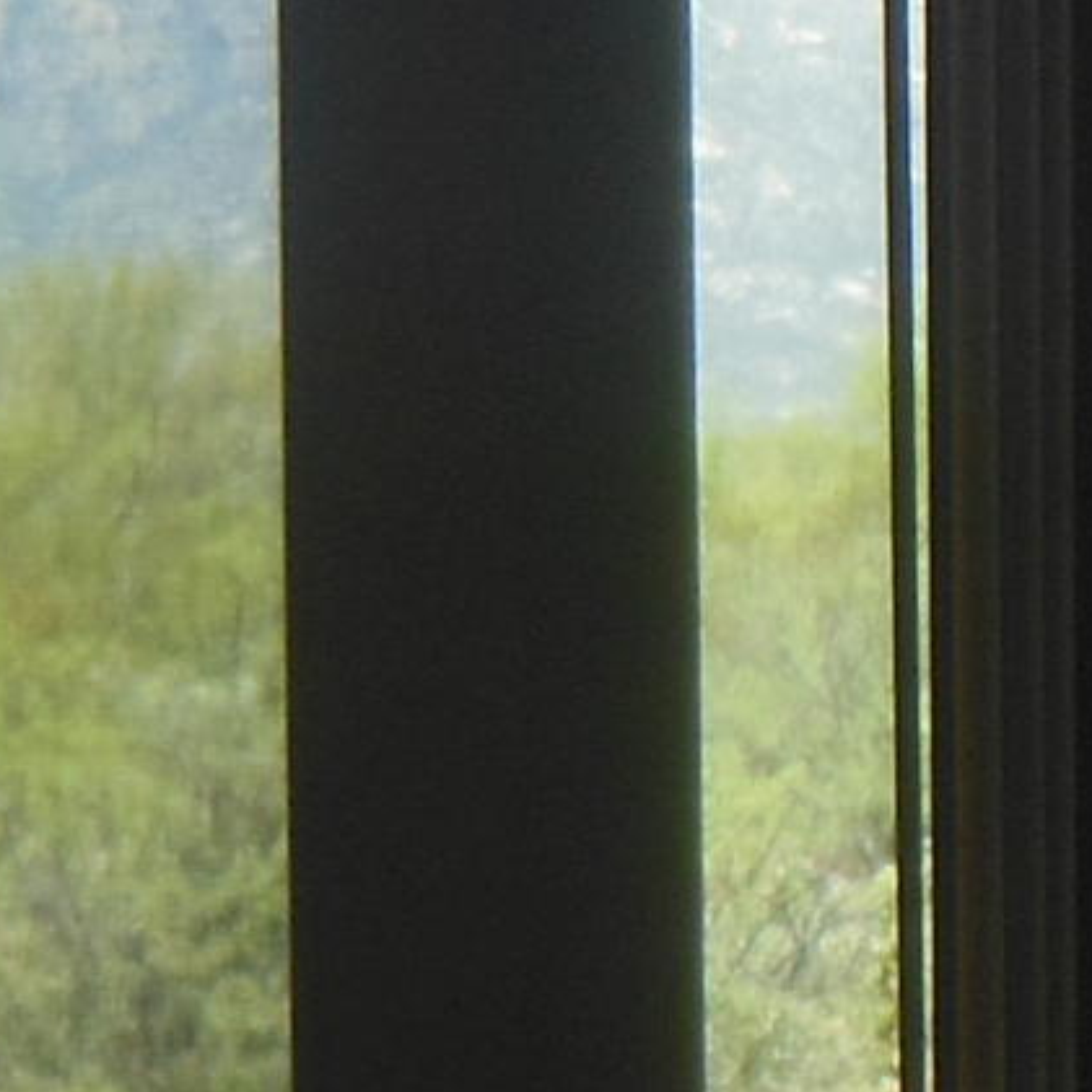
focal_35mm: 416
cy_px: 1338
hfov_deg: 4.2
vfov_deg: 4.2
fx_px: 14847
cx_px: -999
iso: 125
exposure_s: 1/200
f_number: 4.3
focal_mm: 11.7
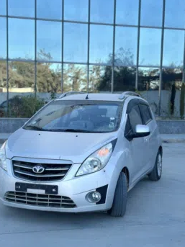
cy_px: 135
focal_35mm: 56
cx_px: 93
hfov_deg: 26.1
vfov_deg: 34.3
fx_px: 399
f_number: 1.78
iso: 80
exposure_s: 1/1305
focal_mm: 6.86
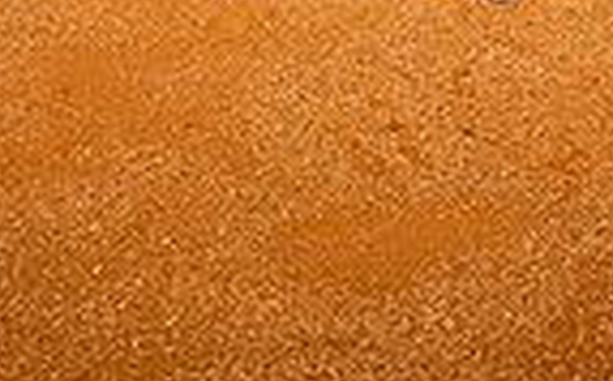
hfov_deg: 23.1
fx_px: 1502
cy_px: -527
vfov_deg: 11.8
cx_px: 304
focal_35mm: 90
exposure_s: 1/640
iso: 100
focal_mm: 28
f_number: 4.5
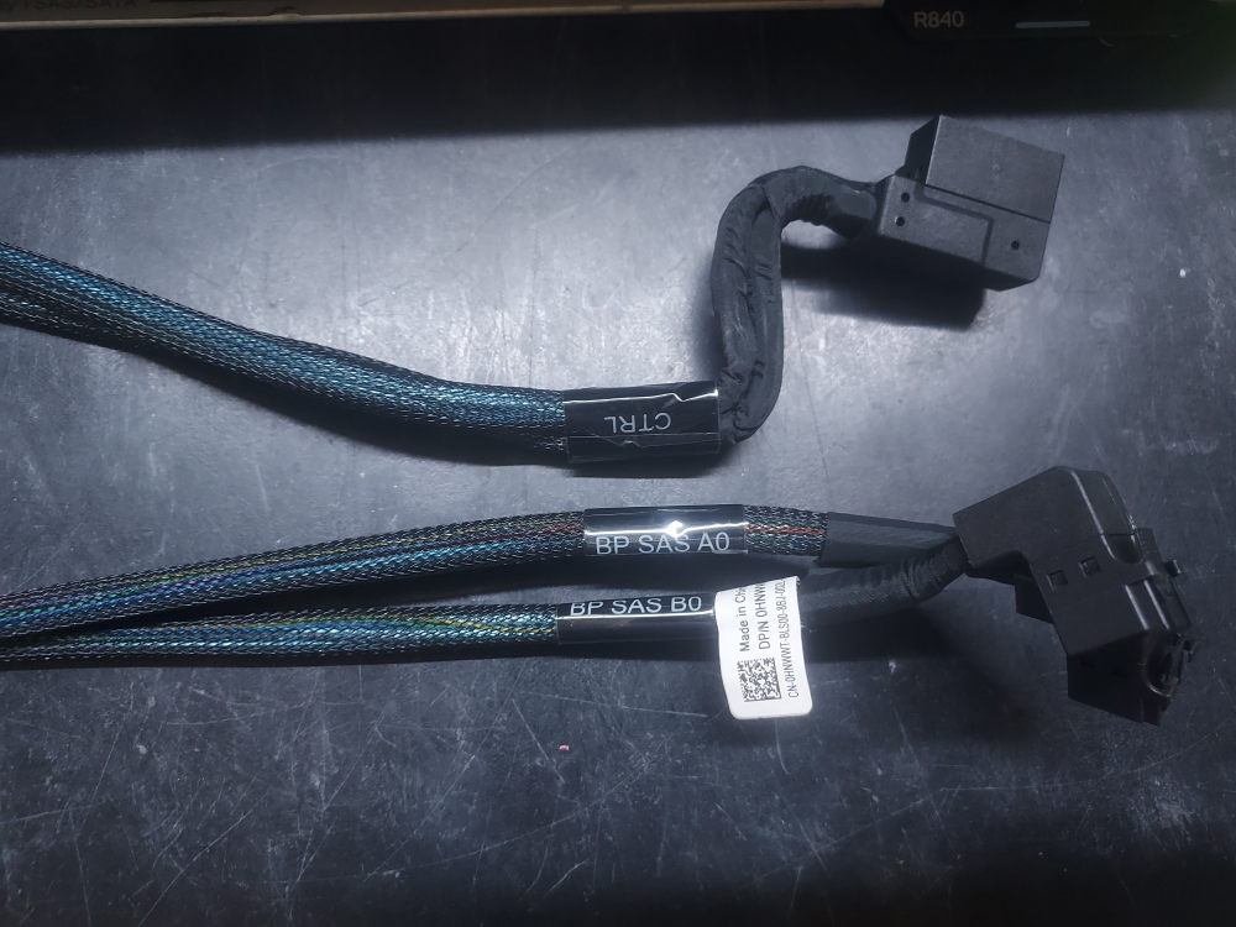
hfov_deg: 71.6
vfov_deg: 56.8
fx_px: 857
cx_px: 618
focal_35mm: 24
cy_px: 464
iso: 400
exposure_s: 1/40
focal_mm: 4.6
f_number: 1.8
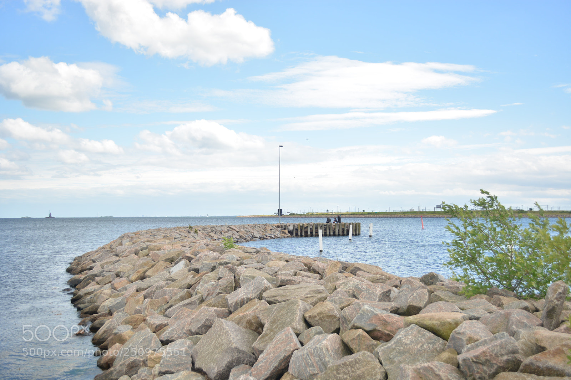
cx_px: 286
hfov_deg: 53.1
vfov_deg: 36.9
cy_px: 190
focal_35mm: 36
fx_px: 571
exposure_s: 1/250
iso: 100
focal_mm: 24
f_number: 4
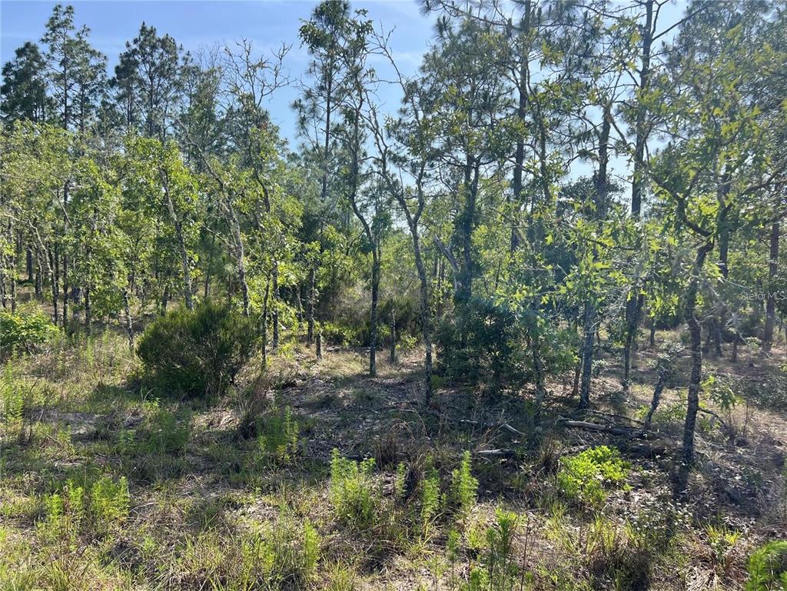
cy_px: 296
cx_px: 394
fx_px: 591
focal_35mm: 26
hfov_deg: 67.3
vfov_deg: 53.1
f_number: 1.5
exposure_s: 1/2208
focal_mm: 5.7
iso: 50
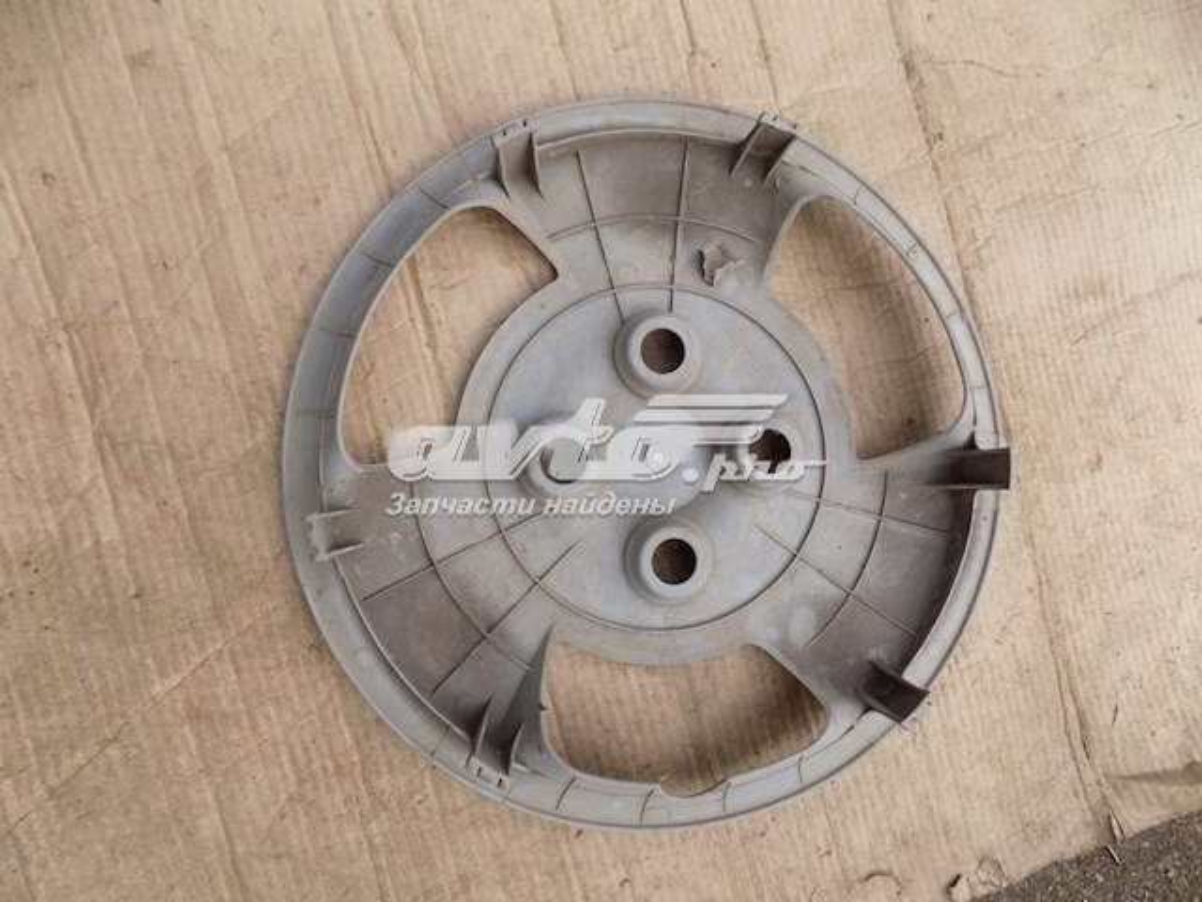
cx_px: 601
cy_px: 451
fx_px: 799
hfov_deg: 73.9
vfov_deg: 58.9
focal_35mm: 23
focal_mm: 4
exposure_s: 1/160
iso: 80
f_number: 3.1
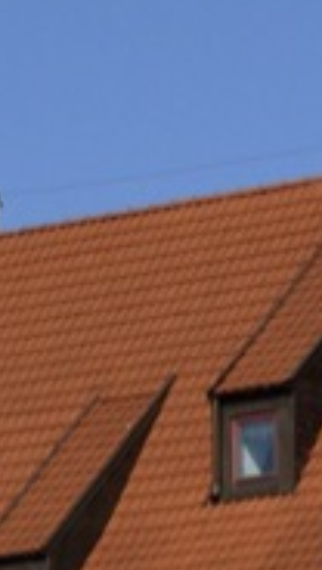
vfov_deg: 6.5
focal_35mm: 327
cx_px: -149
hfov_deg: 3.7
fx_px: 4945
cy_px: 1013
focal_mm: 24
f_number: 10
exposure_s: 1/400
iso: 200
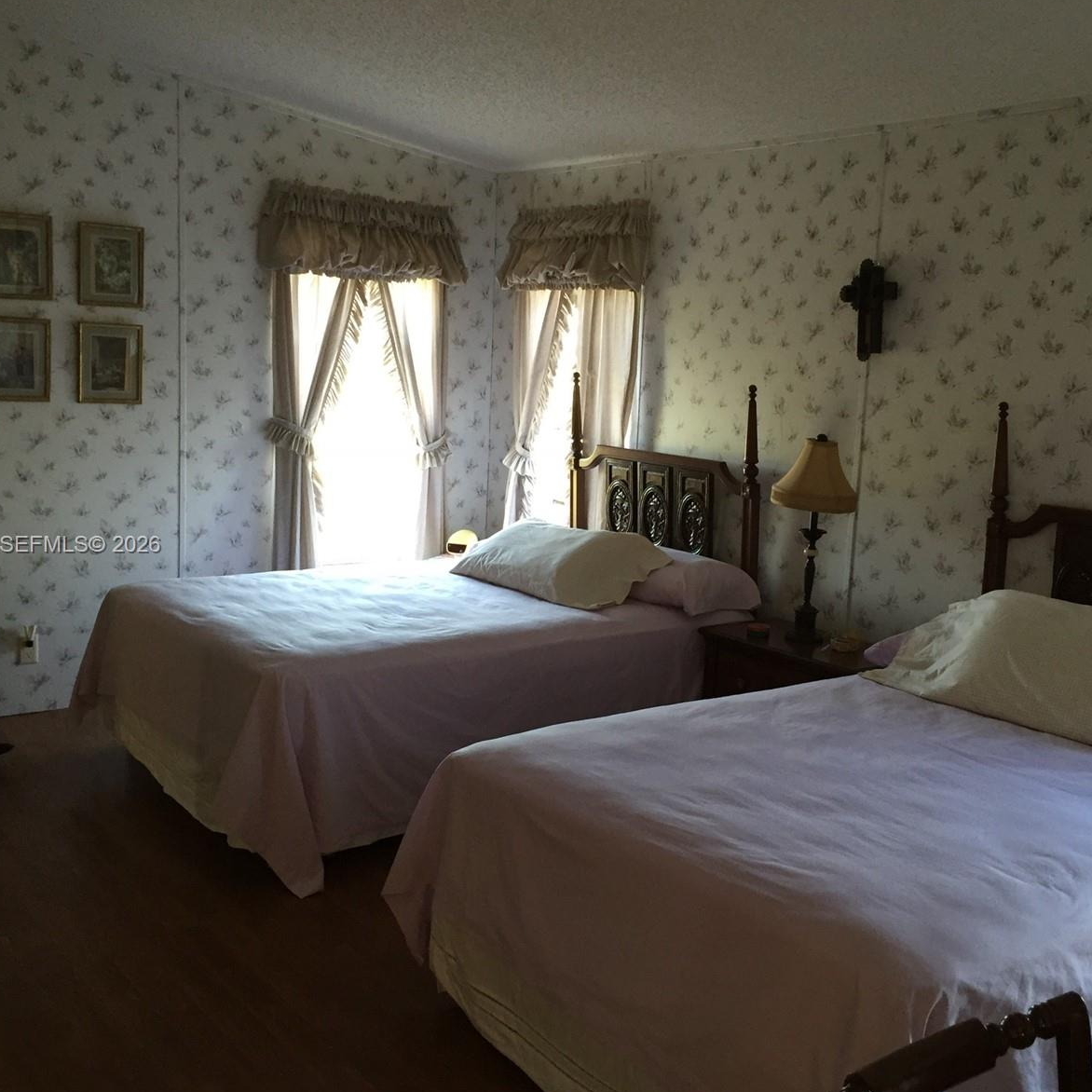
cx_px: 616
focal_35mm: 35
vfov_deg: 47.2
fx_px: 1249
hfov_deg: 47.1
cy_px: 546
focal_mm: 4.15
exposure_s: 1/30
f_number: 2.2
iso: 100
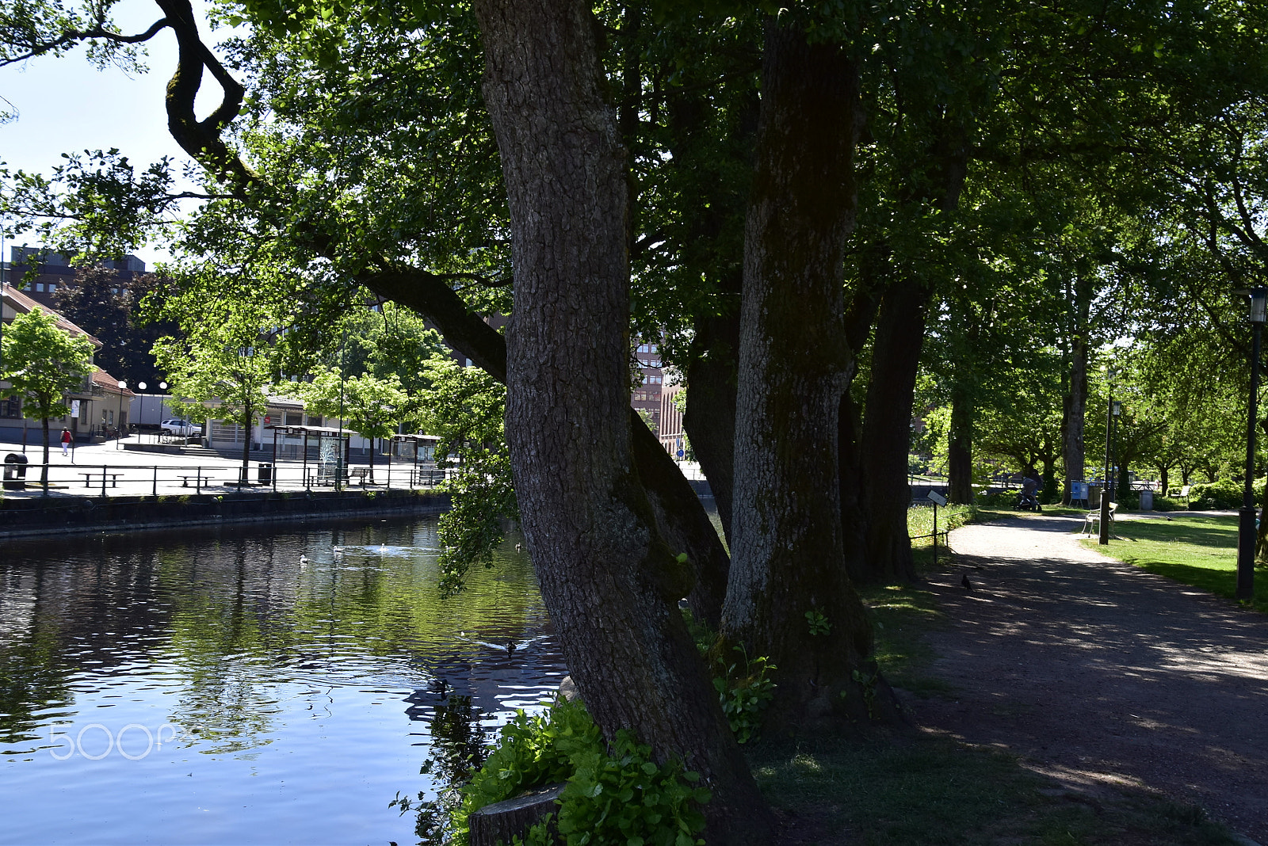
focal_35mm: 39
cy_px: 423
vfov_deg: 34.2
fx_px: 1374
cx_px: 634
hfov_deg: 49.5
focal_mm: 26
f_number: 8
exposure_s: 1/250
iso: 250
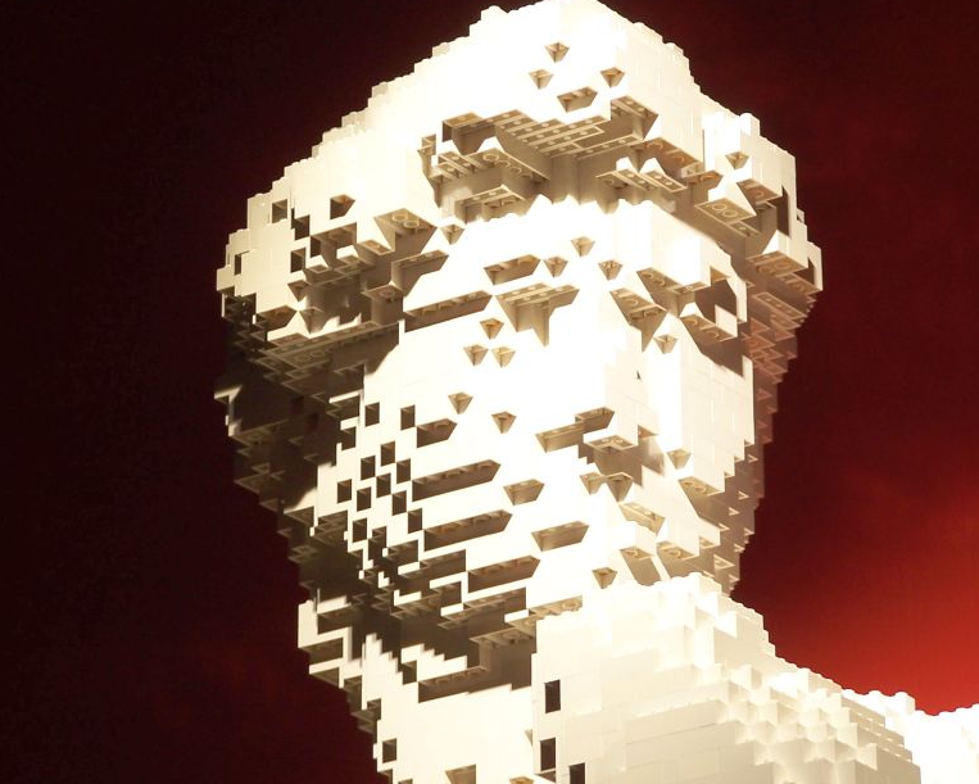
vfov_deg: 8.5
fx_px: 5275
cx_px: 489
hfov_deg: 10.6
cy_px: 373
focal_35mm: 182
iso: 80
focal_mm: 23.1
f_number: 3.2
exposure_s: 1/15
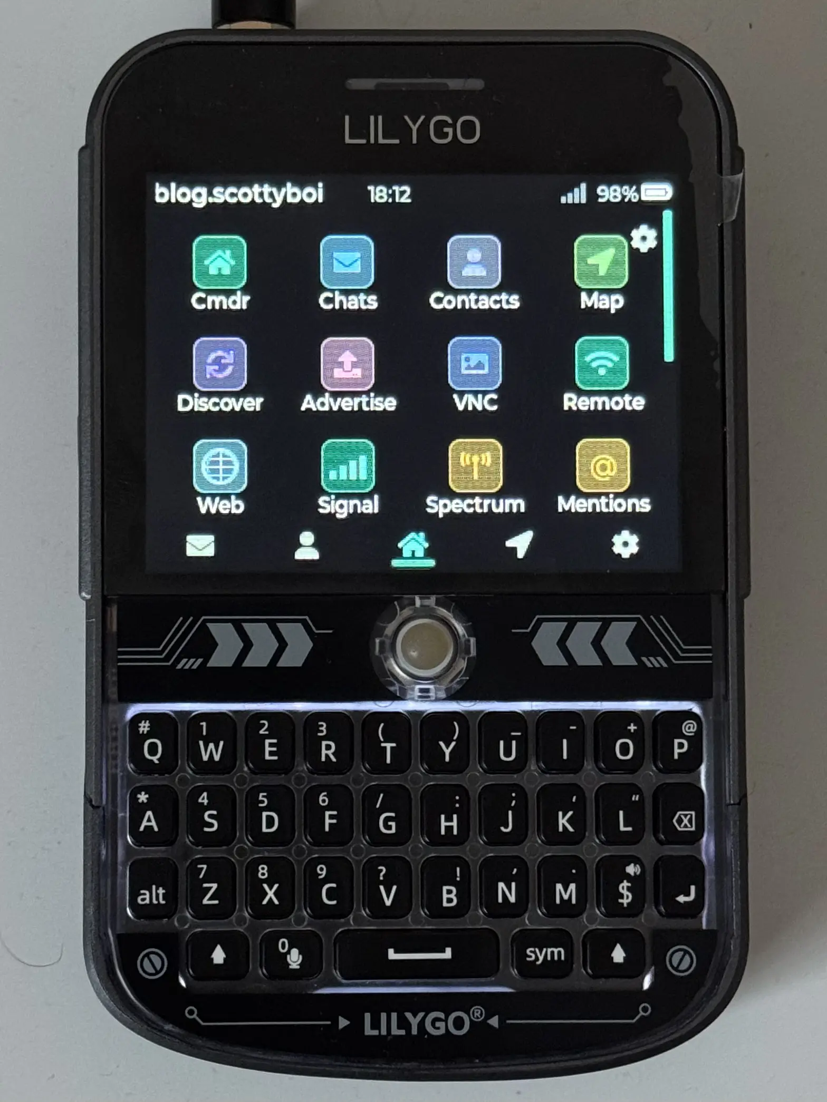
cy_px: 551
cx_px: 414
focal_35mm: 48
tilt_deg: -84.6
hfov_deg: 30.3
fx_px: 1529
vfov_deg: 39.7
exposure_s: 1/40
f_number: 1.78
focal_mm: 6.76
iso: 500
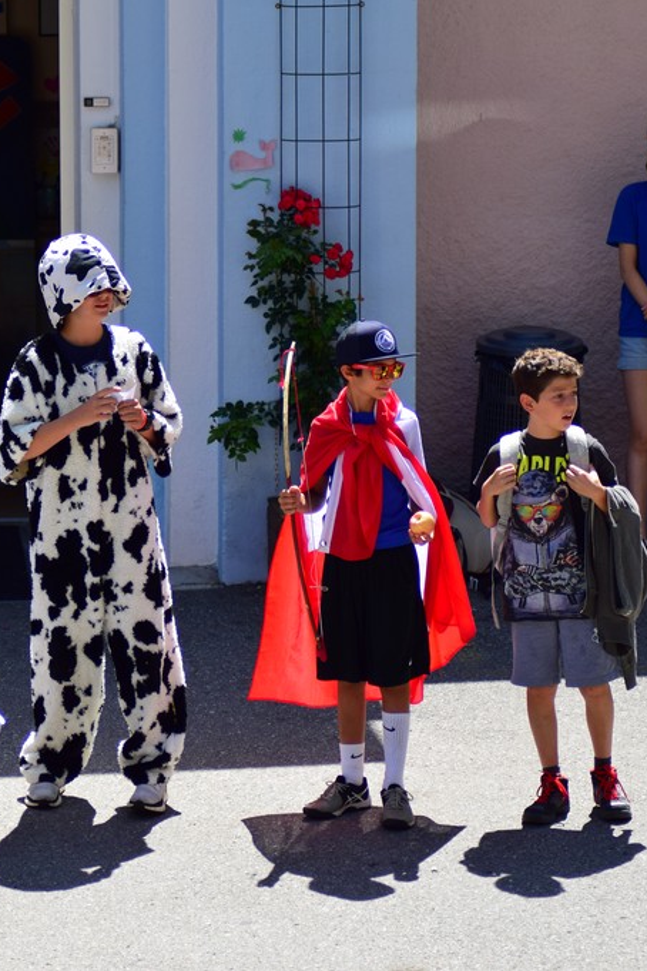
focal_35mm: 158
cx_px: 115
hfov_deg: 8.7
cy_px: 486
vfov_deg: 13.0
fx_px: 4259
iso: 280
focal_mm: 70
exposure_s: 1/1250
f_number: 4
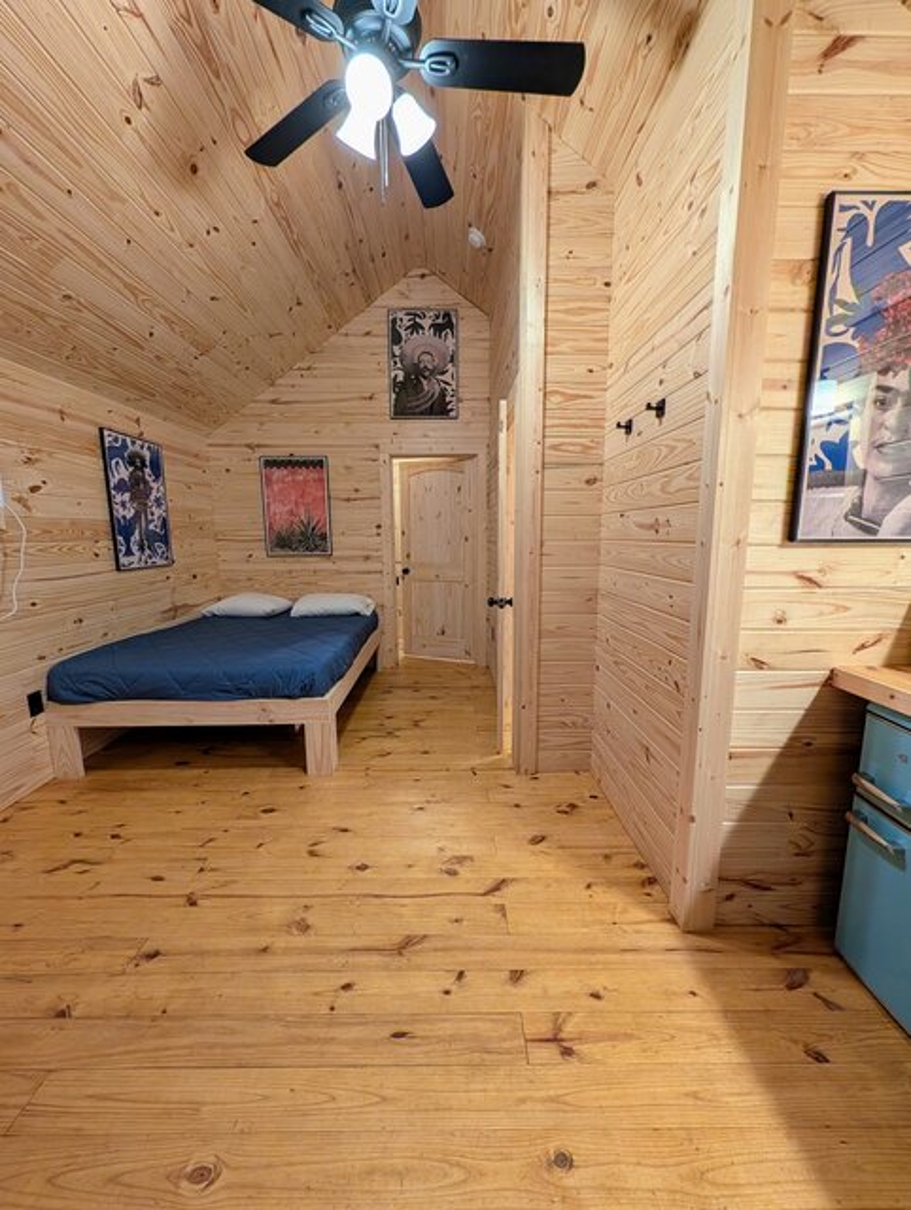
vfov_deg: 110.5
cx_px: 456
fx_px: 420
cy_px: 605
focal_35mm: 12
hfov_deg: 94.6
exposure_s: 1/60
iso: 86
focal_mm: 2.02
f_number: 1.7
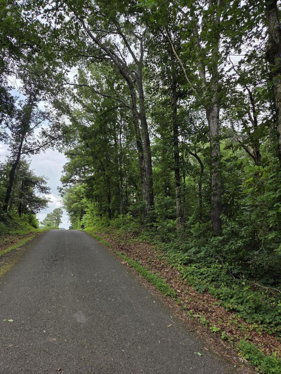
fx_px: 249
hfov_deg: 58.9
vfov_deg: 73.9
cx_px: 140
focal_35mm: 23
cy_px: 187
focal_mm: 5.4
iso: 80
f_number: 1.8
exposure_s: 1/2537
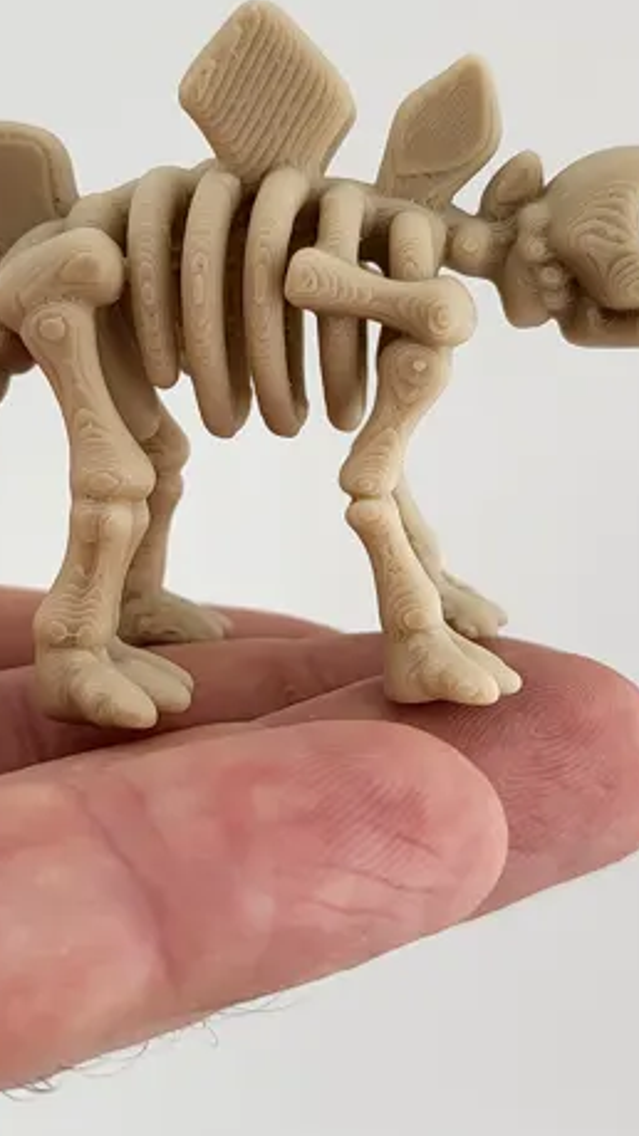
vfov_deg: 36.5
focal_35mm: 57
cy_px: 465
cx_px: 297
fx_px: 1718
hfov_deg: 21.1
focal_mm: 5
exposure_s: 1/280
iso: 64
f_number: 1.8
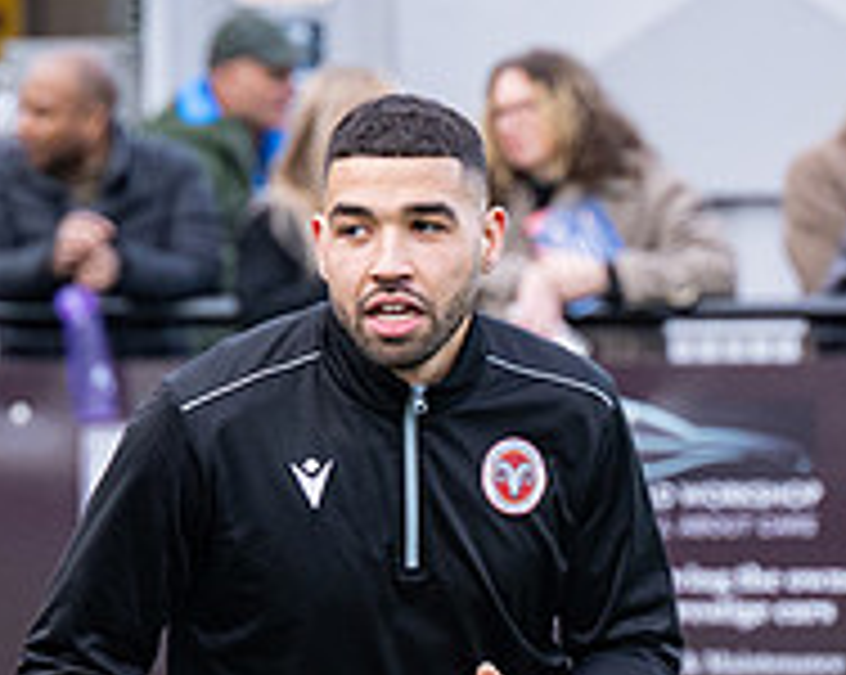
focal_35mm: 541
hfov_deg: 3.6
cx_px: 95
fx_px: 13532
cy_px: 889
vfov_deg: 2.9
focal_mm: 135
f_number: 4
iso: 800
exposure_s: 1/1250
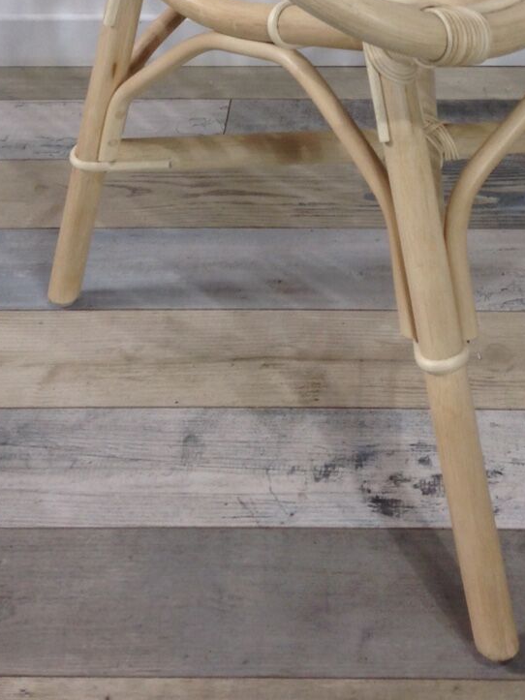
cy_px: -59
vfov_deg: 24.9
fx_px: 1477
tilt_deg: -25.5
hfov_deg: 20.0
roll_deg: +0.5
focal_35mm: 73
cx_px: 382
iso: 50
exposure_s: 1/40
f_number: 2.4
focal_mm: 4.12
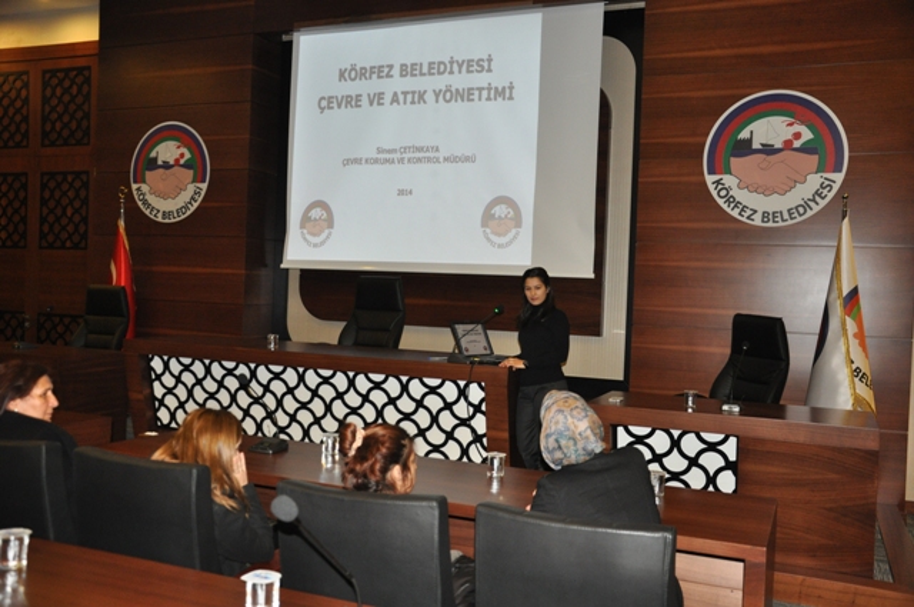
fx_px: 837
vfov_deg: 39.9
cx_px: 457
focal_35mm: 33
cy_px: 304
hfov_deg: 57.3
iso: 800
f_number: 3.8
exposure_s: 1/60
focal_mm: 22
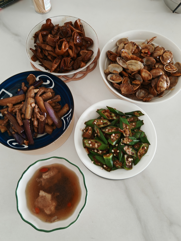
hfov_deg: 51.4
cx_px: 90
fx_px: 188
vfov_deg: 65.3
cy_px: 120
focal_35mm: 27
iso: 1250
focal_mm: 6.67
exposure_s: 1/25
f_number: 1.9
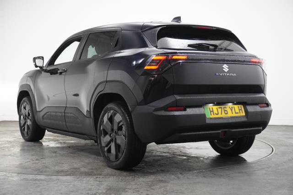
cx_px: 146
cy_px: 98
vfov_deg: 25.0
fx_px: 439
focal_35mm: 54
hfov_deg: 36.9
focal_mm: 36
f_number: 5.6
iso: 5000
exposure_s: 1/200
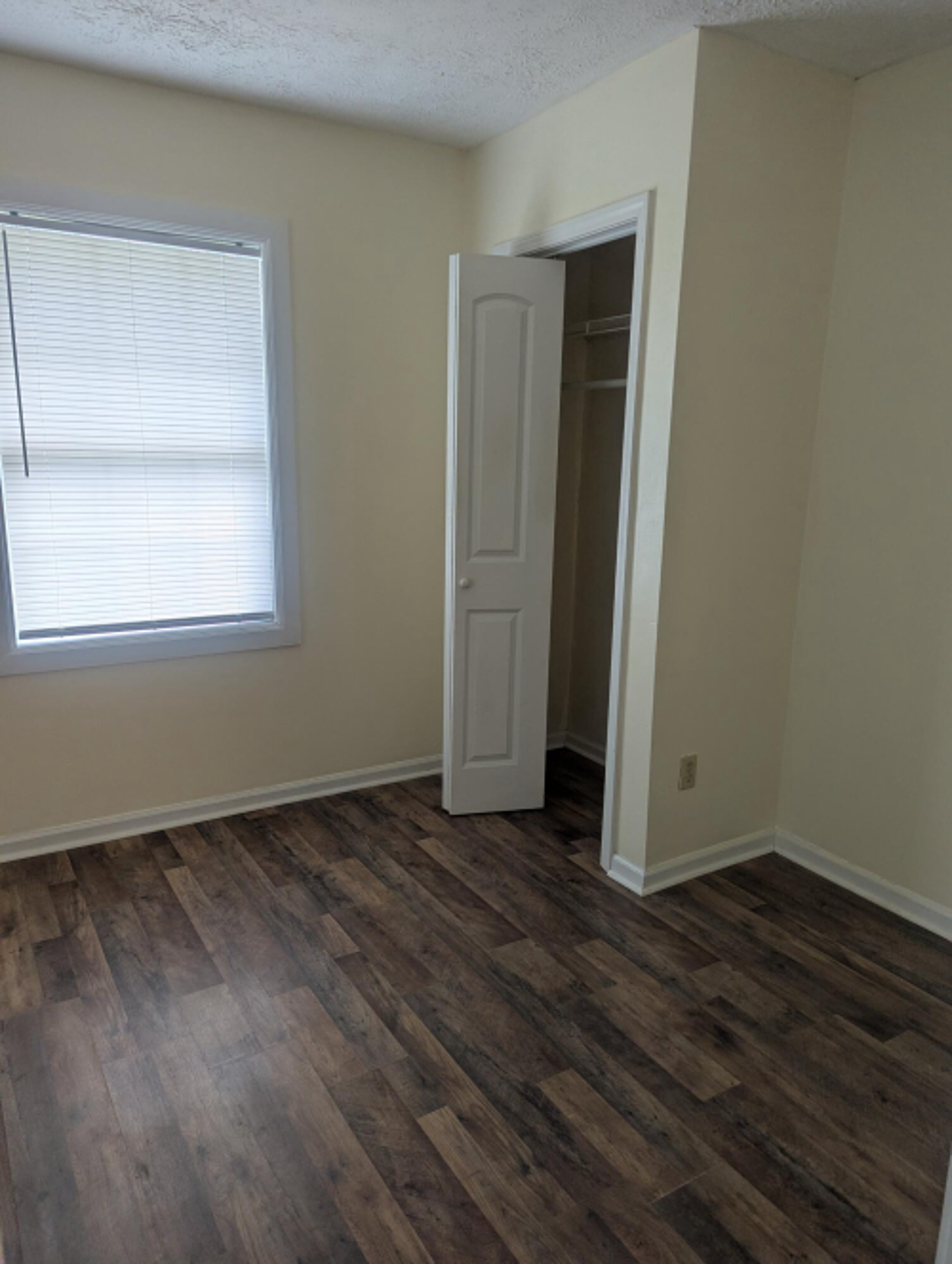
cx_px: 476
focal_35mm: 24
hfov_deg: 56.9
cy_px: 632
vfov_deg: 71.5
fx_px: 878
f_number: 1.85
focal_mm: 6.81
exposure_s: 1/120
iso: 64
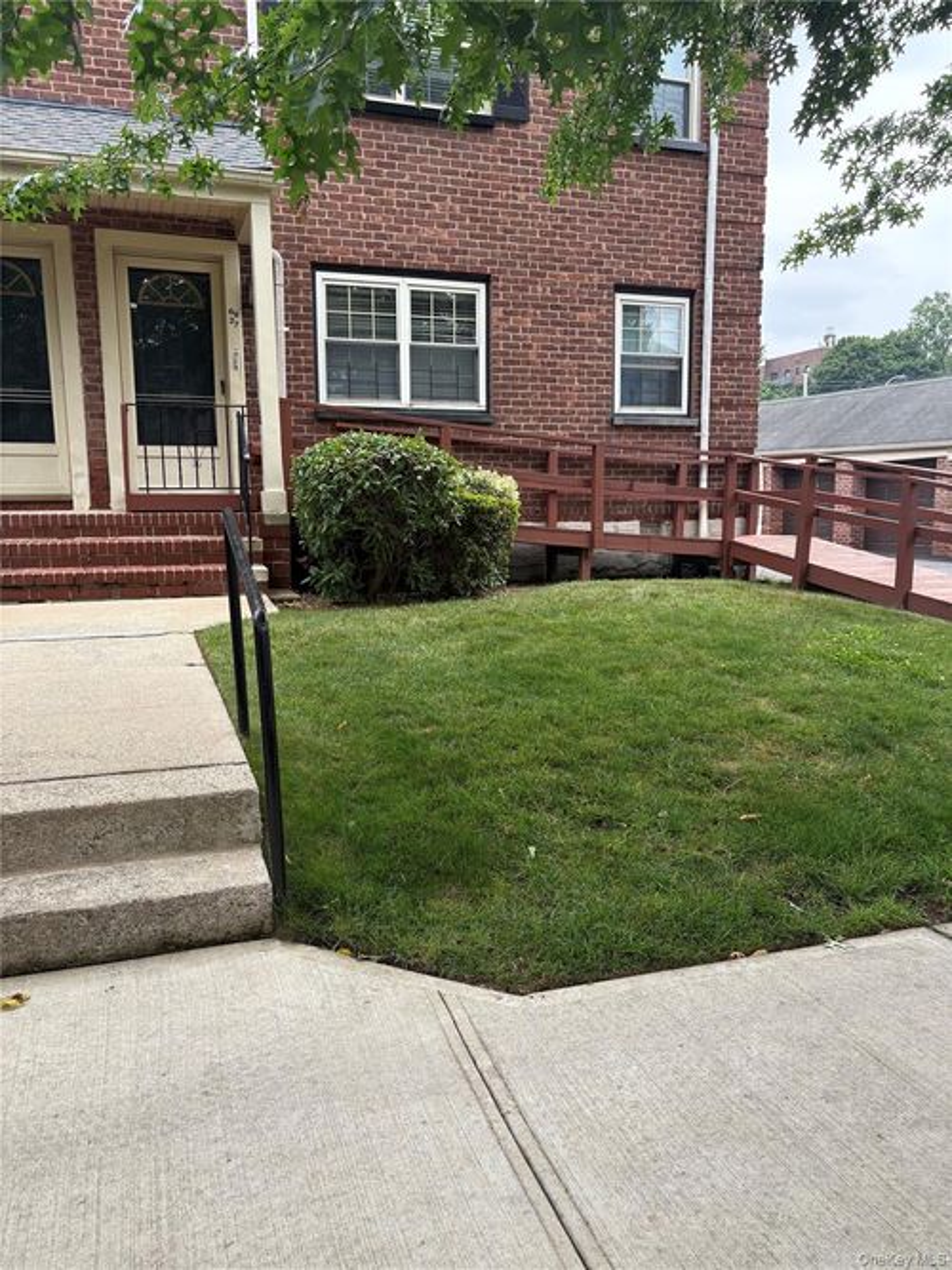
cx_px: 476
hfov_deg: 53.0
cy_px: 635
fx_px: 954
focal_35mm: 26
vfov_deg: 67.3
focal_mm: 5.96
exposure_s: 1/791
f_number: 1.6
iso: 50
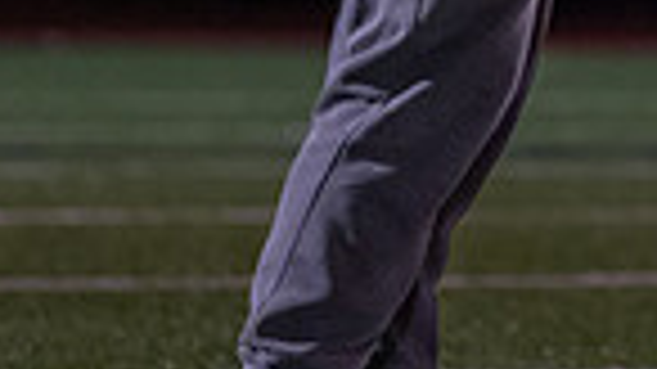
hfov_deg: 2.4
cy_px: -390
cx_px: 1080
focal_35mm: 902
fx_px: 15708
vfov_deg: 1.3
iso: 3200
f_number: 2.8
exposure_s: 1/1000
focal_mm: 149
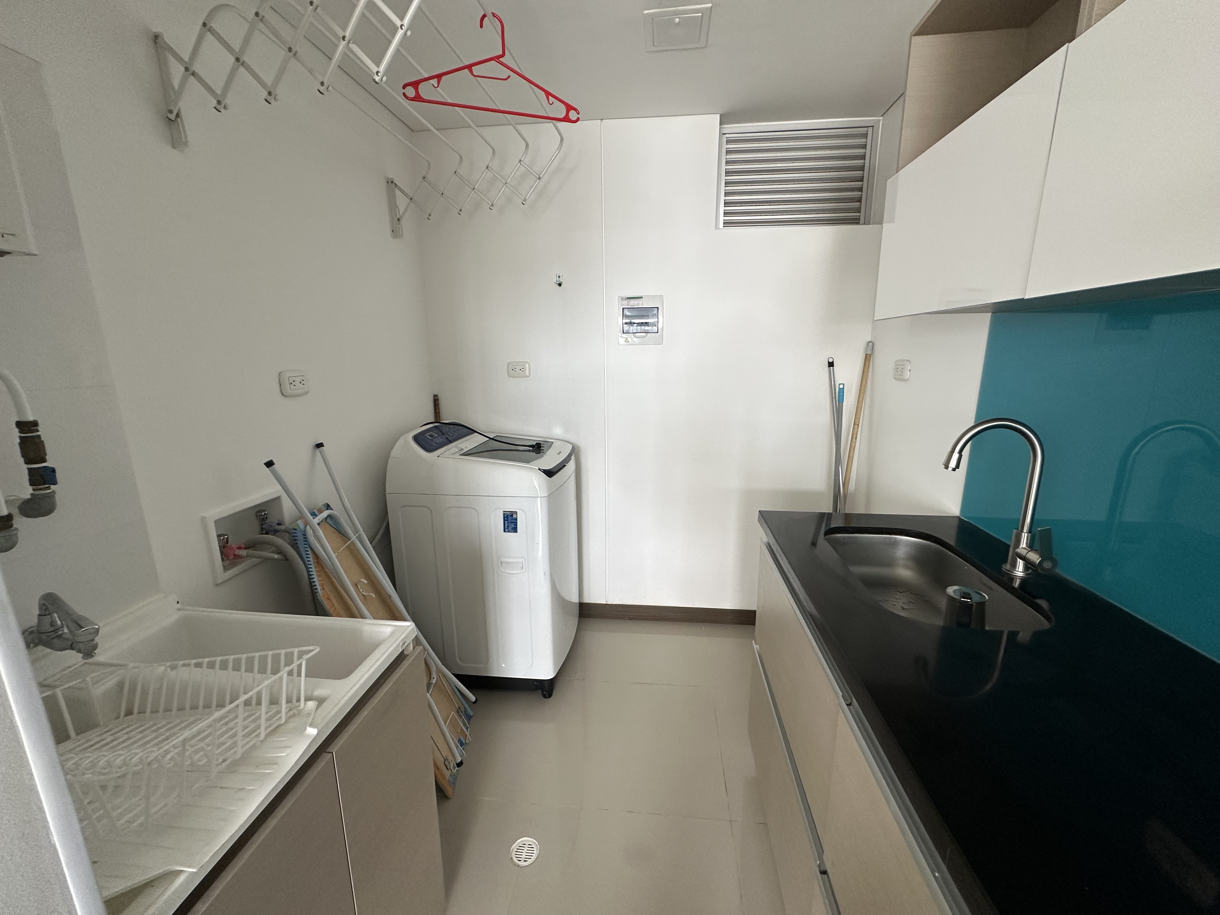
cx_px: 610
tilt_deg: -12.3
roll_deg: +0.2
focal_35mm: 14
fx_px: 493
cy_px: 458
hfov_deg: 102.1
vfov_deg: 85.7
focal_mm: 2.22
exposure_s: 1/99
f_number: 2.2
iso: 125
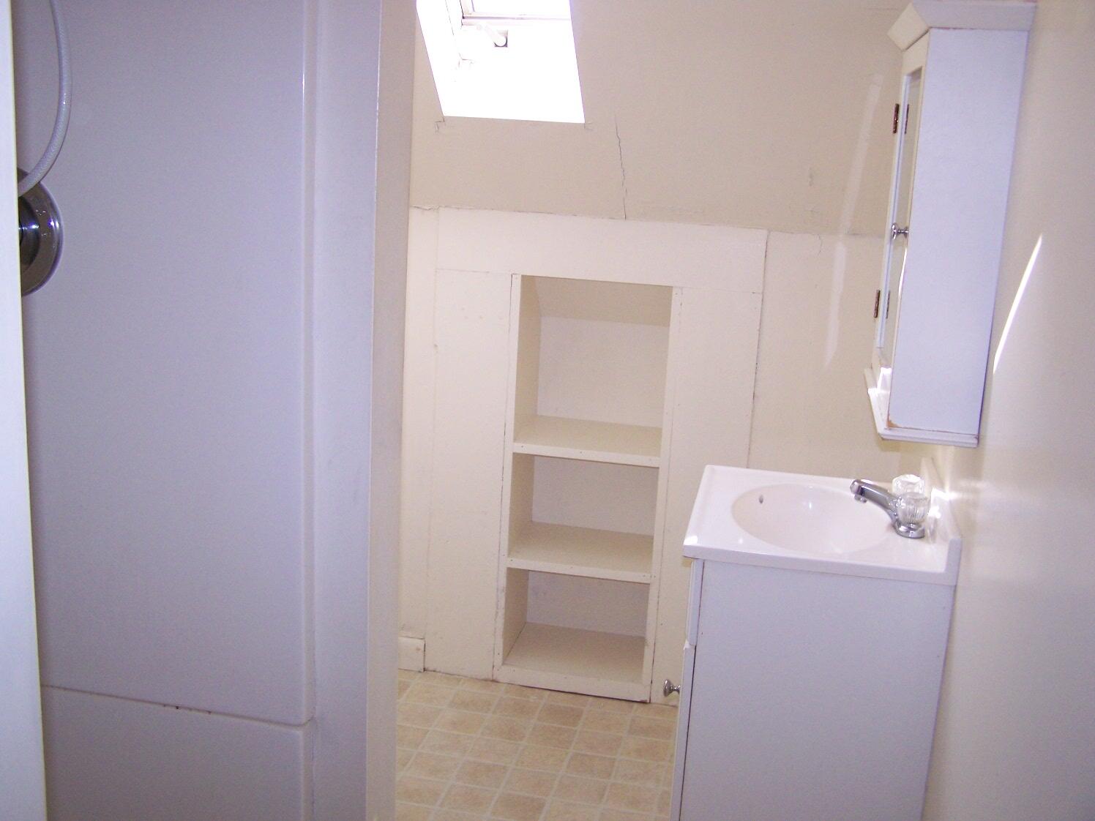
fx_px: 1202
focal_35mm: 38
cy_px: 410
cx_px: 548
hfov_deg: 49.0
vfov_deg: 37.7
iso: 160
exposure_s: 1/60
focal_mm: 6.3
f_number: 2.8
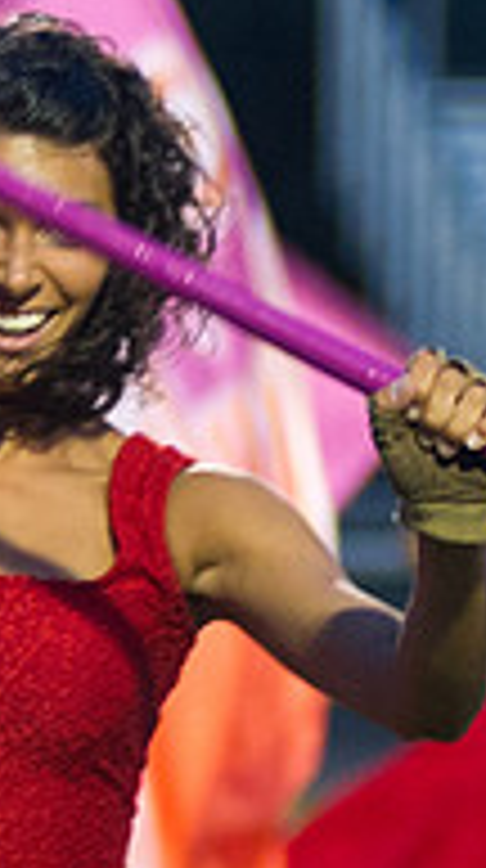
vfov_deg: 3.8
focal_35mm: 574
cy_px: 831
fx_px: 13202
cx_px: -256
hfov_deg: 2.1
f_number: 2.8
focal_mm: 100
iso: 2500
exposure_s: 1/160
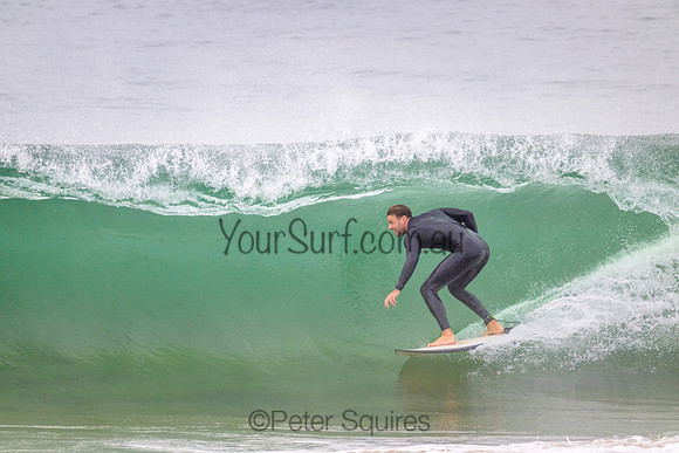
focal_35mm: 800
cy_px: 226
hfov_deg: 2.6
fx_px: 15092
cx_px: 340
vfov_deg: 1.7
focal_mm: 800
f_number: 11
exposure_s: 1/2000
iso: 2000
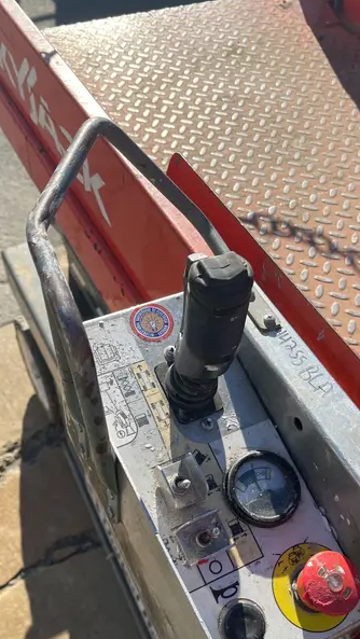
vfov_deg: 56.2
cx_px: 186
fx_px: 593
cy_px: 382
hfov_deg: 33.7
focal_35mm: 35
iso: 50
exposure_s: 1/2137
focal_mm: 5.1
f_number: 1.6
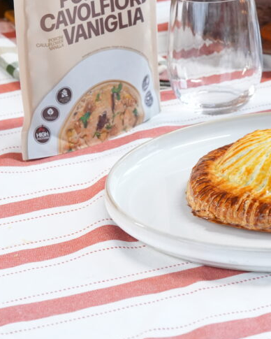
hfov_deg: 7.4
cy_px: 115
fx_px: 2085
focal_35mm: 208
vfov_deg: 9.3
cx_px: 271
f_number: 7.1
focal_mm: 70
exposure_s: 1/125
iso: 2500
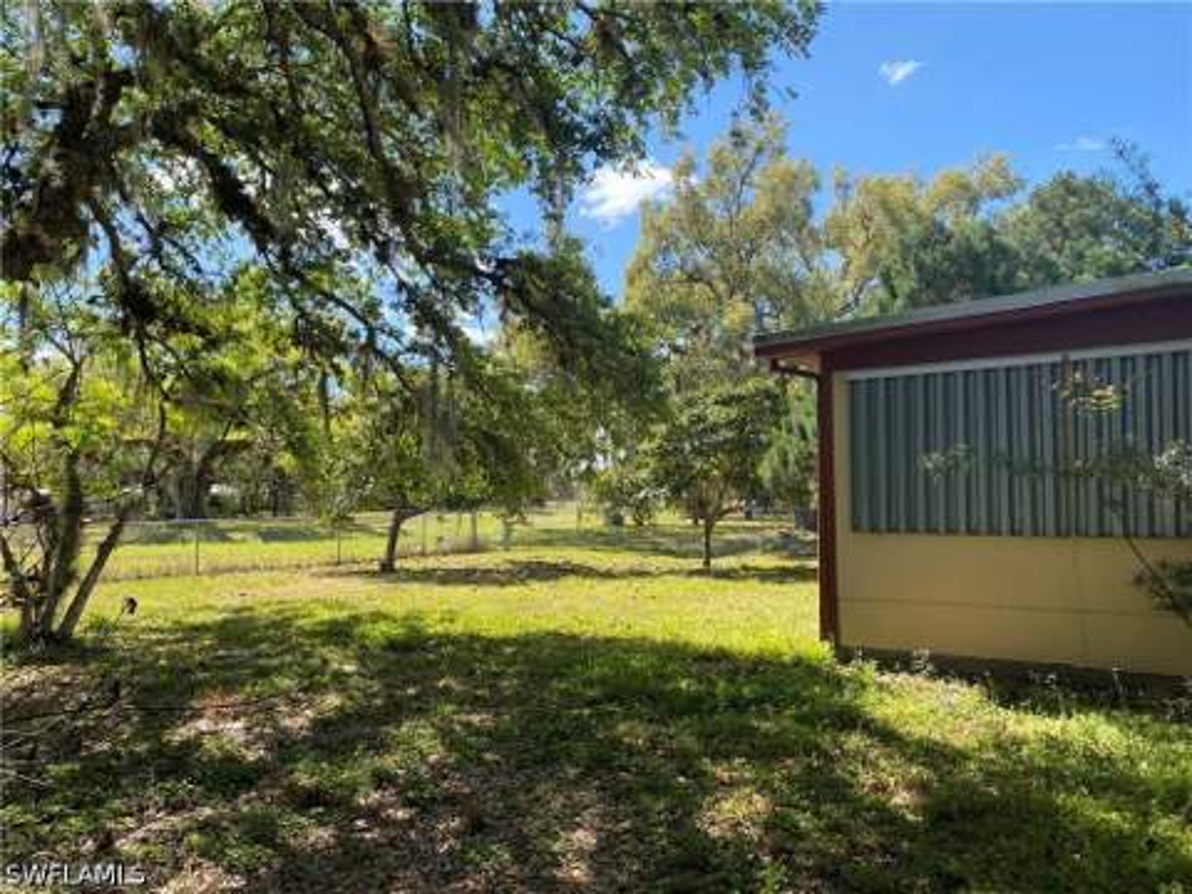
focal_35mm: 26
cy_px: 447
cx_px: 596
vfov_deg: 53.1
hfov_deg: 67.3
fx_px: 895
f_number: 1.8
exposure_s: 1/934
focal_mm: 4.25
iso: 32
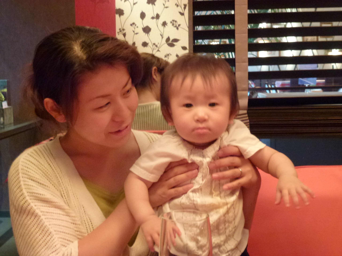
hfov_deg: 33.8
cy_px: 128
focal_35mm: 57
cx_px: 171
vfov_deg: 25.7
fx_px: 563
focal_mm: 10.1
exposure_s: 1/4
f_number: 4.4
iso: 400
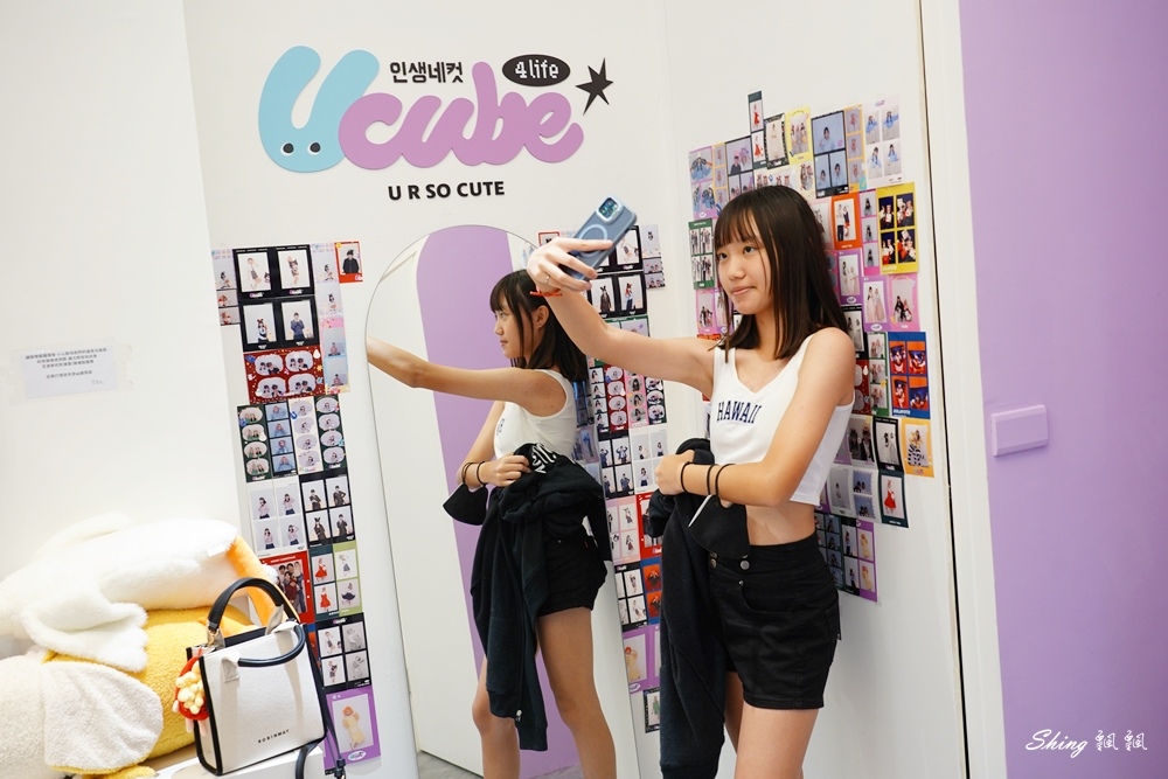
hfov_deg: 51.9
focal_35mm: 37
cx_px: 584
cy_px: 390
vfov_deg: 36.0
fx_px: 1201
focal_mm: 37
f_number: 5.6
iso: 800
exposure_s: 1/40
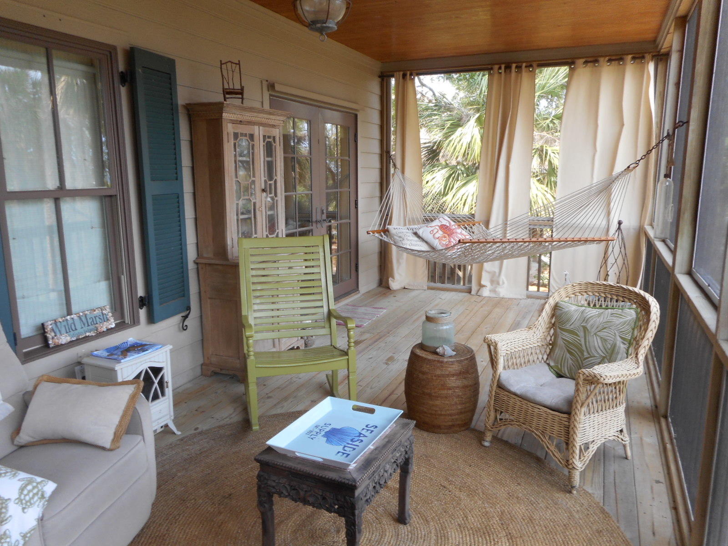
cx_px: 364
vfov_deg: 54.9
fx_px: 526
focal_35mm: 25
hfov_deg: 69.4
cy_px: 273
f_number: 3.7
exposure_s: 1/30
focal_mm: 4.5
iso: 80
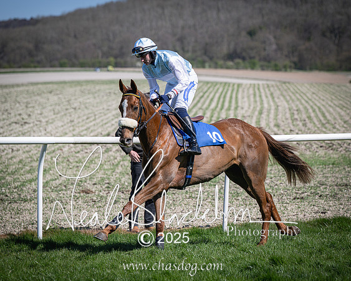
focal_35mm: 178
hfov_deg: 10.8
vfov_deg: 8.7
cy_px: 140
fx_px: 1851
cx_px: 232
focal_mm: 140
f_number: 4
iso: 160
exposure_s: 1/2000
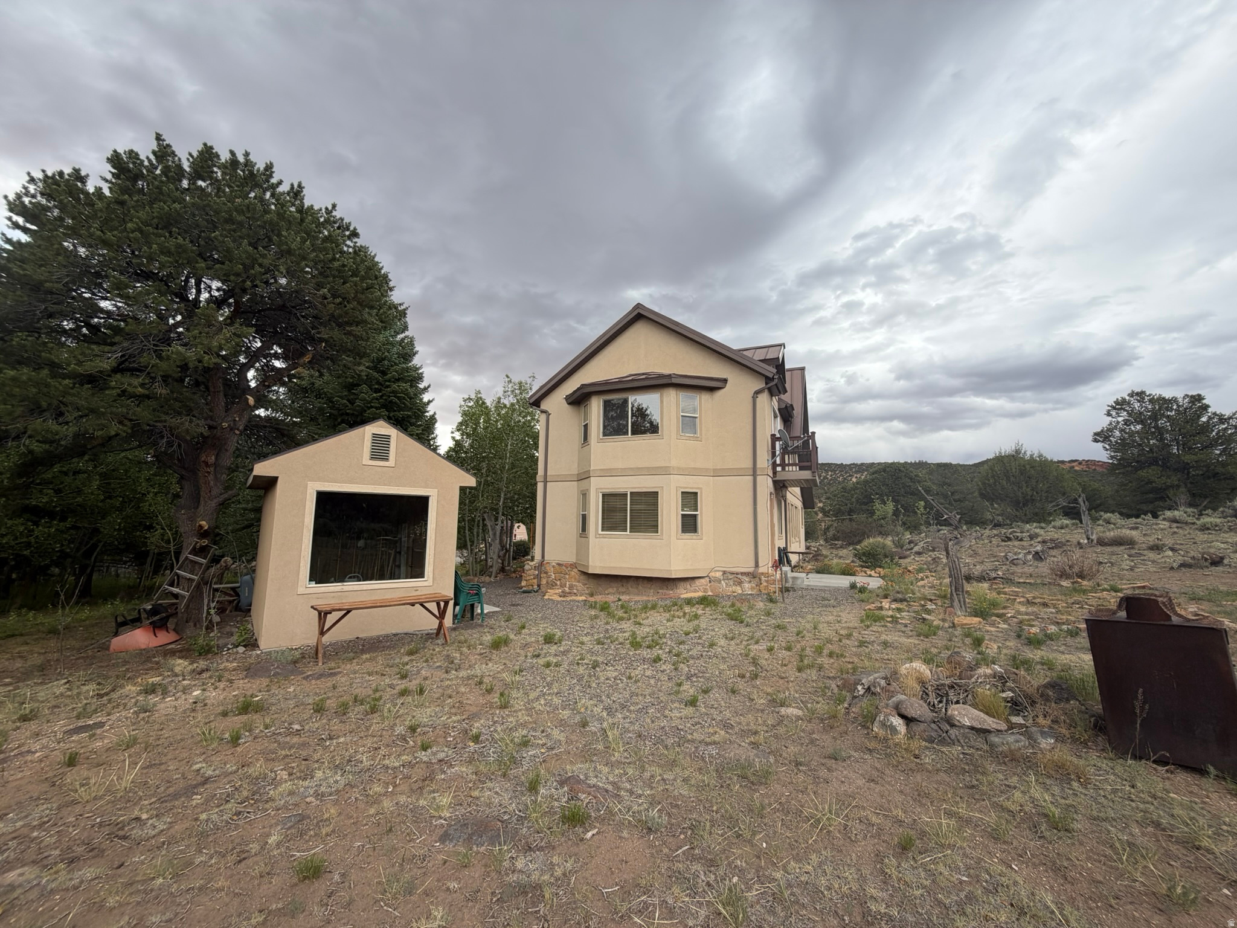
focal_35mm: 14
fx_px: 500
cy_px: 464
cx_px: 618
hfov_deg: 102.1
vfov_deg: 85.7
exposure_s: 1/770
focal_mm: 2.22
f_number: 2.2
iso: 32
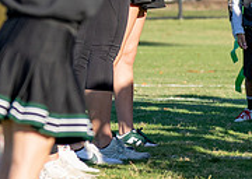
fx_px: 2730
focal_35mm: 382
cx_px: 410
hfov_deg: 5.2
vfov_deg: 3.8
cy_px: 58
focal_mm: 70
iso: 200
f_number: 2.8
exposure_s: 1/2500
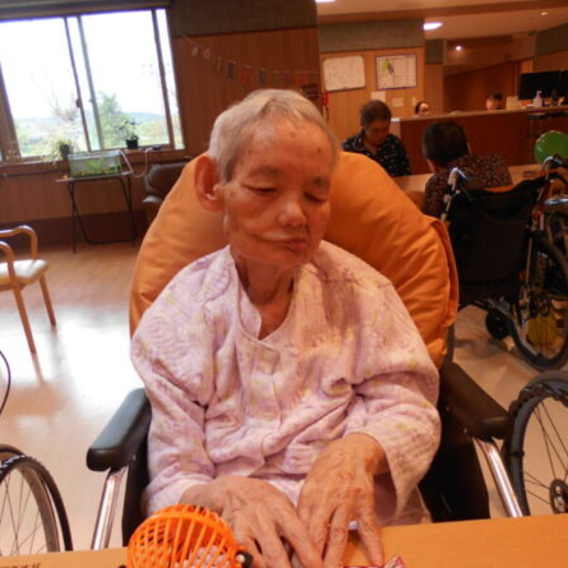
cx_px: 285
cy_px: 347
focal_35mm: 31
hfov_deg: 52.5
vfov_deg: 52.1
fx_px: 575
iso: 110
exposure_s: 1/30
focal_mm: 4.6
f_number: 3.2
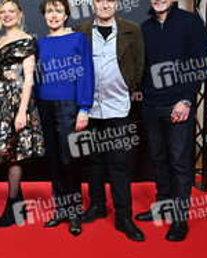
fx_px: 466
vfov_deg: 30.9
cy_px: 106
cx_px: -71
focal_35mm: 61
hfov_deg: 22.1
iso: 1250
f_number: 5
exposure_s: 1/200
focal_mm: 27
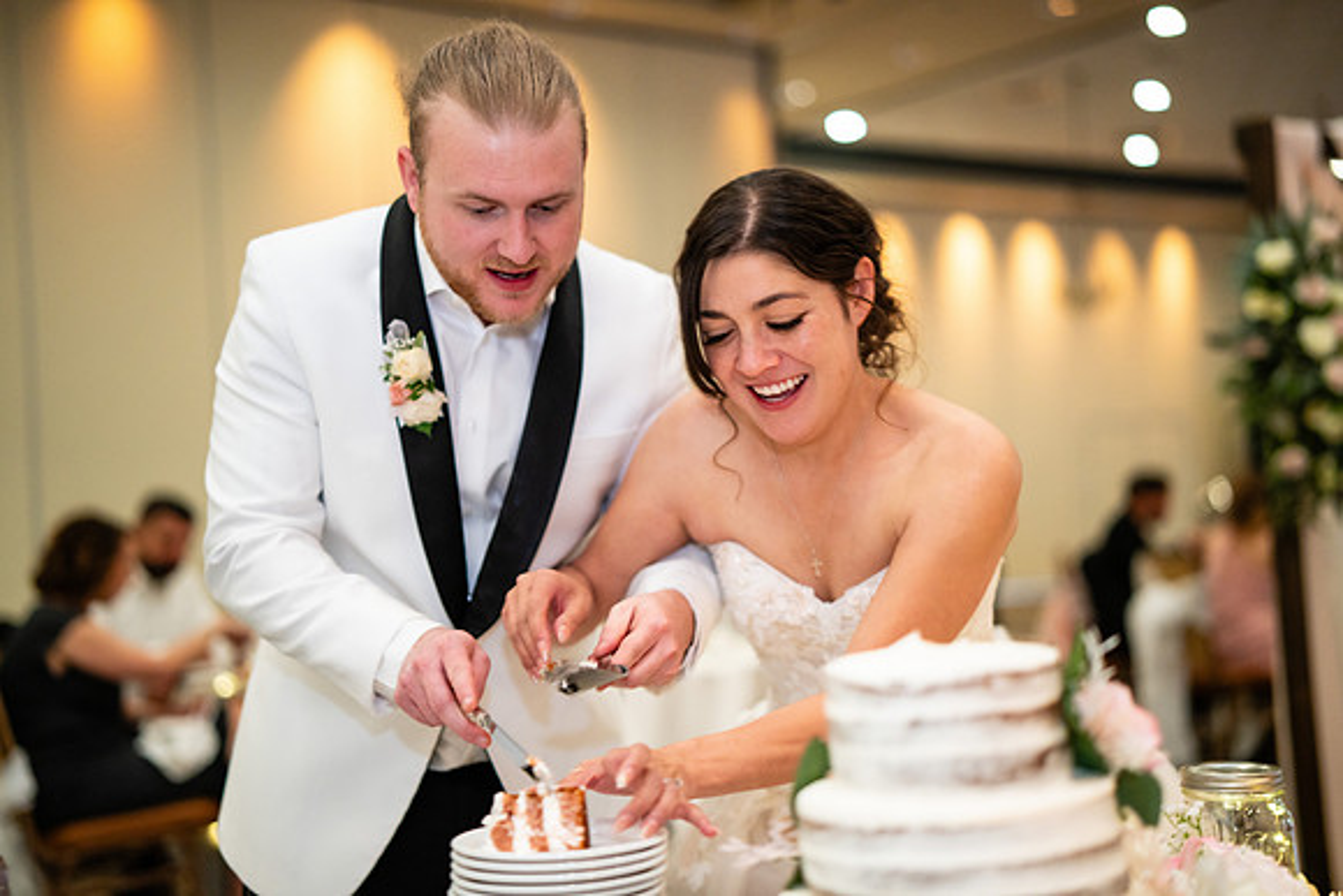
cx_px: 672
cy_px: 448
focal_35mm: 50
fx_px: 1866
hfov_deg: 39.6
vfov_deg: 27.0
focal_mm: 50
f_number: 1.4
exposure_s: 1/100
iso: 800
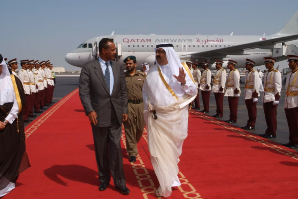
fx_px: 323
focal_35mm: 39
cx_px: 149
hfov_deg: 49.6
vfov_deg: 34.2
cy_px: 100
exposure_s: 1/180
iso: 400
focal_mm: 26
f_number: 22
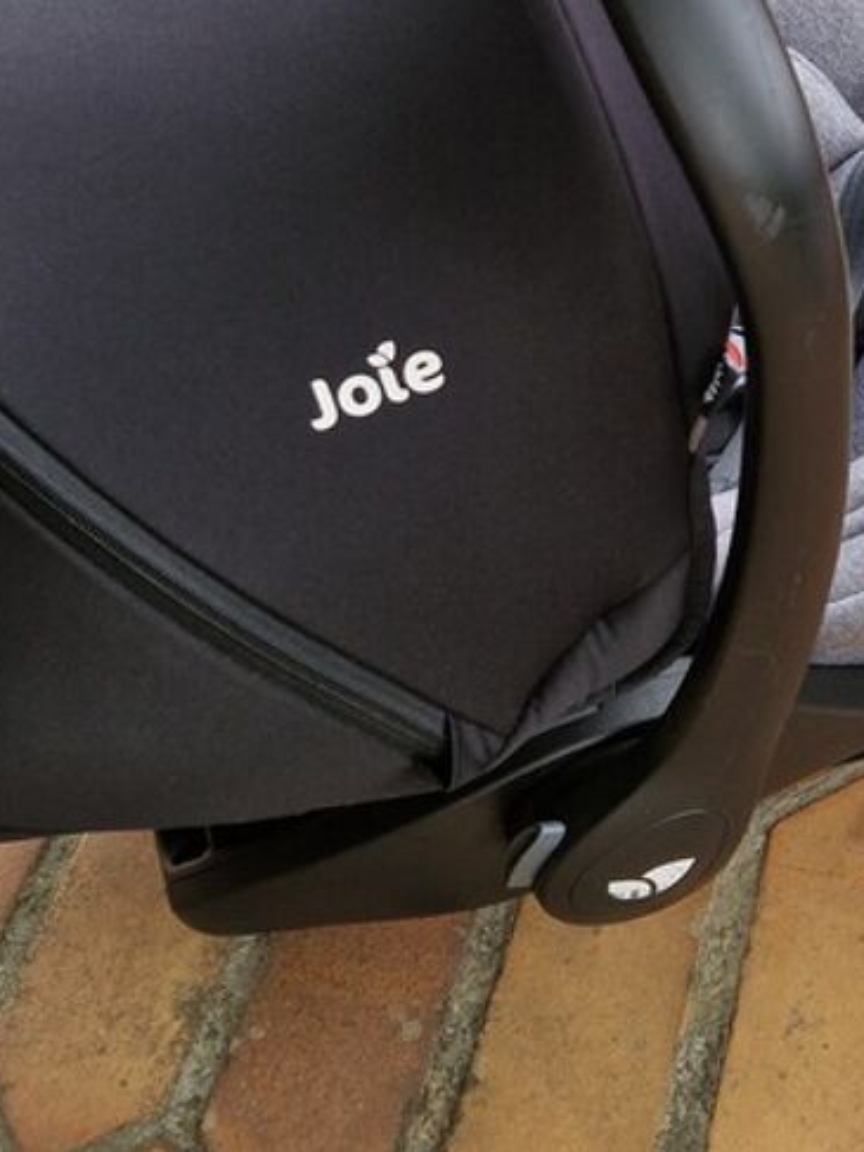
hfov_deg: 23.2
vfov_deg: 30.2
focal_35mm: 63
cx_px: 504
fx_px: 2098
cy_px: 271
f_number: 1.8
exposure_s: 1/180
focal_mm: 5.4
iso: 50
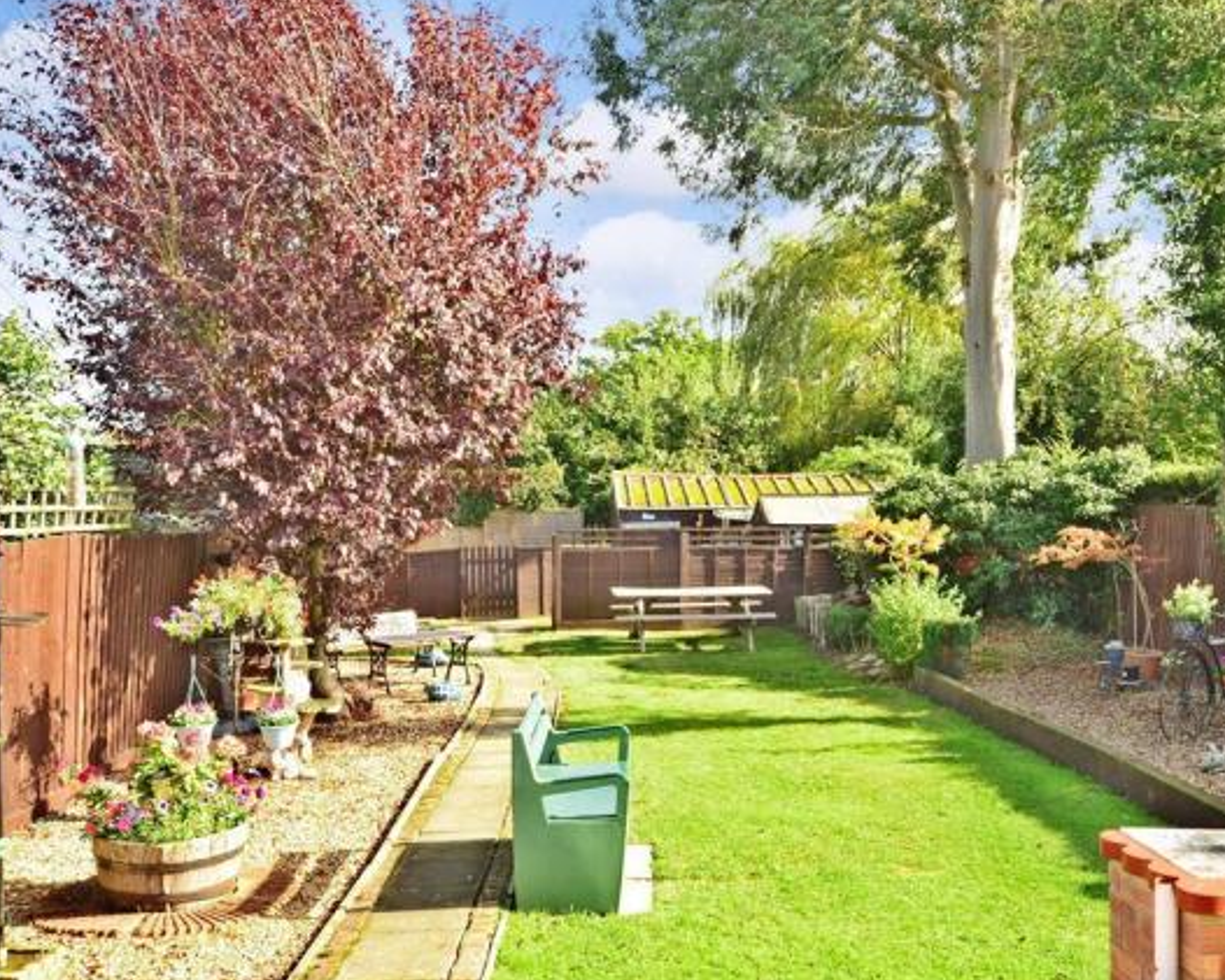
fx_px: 1269
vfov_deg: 42.2
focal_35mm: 35
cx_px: 701
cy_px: 487
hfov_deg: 51.3
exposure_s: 1/20
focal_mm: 20
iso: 200
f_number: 11
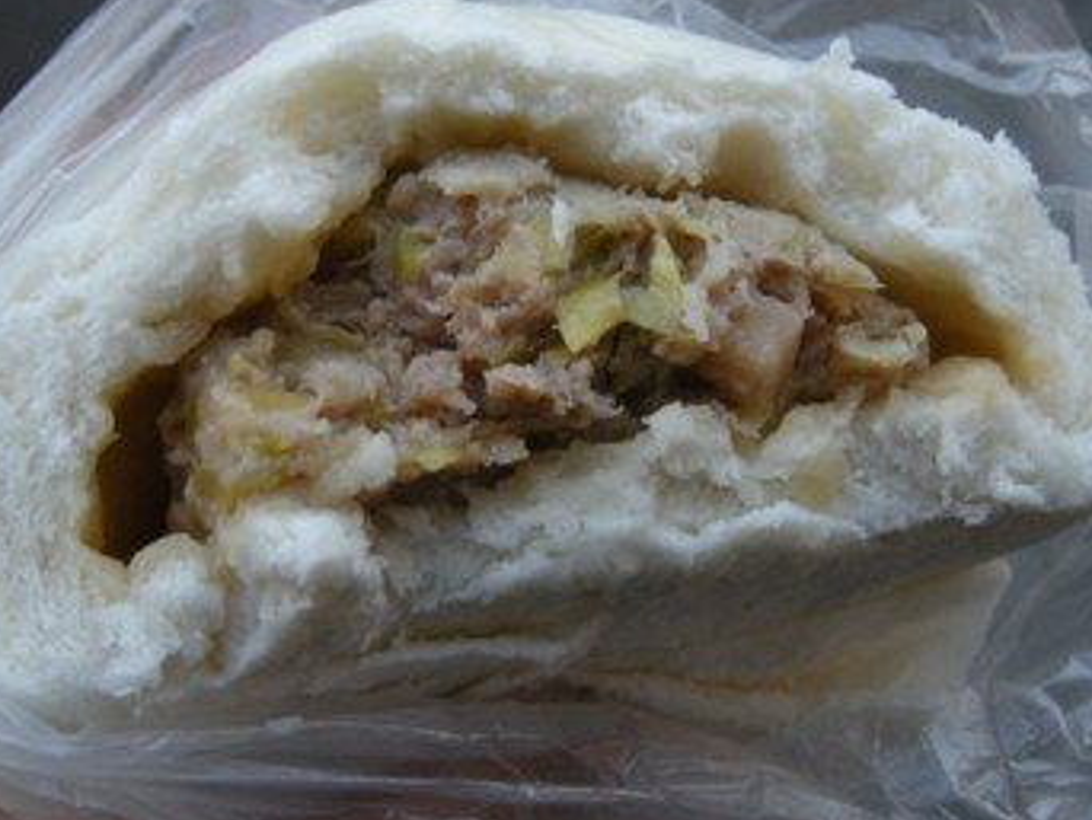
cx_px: 540
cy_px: 373
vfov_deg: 31.5
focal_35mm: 46
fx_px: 1452
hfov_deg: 41.2
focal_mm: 7.5
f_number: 2.7
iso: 205
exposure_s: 1/70.4
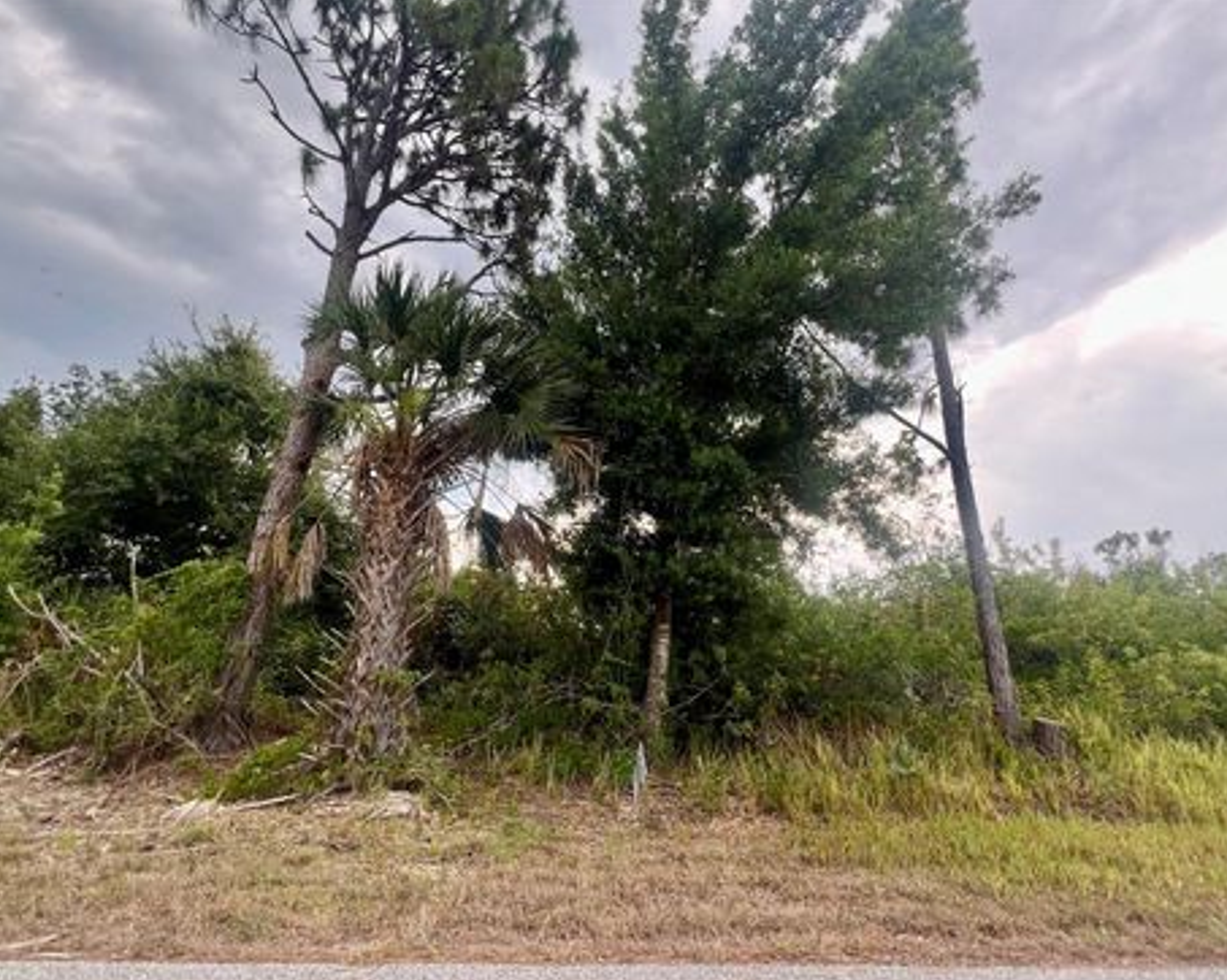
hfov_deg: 100.7
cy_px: 495
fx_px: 508
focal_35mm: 14
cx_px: 631
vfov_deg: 87.9
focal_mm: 1.57
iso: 32
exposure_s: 1/107
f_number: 1.8
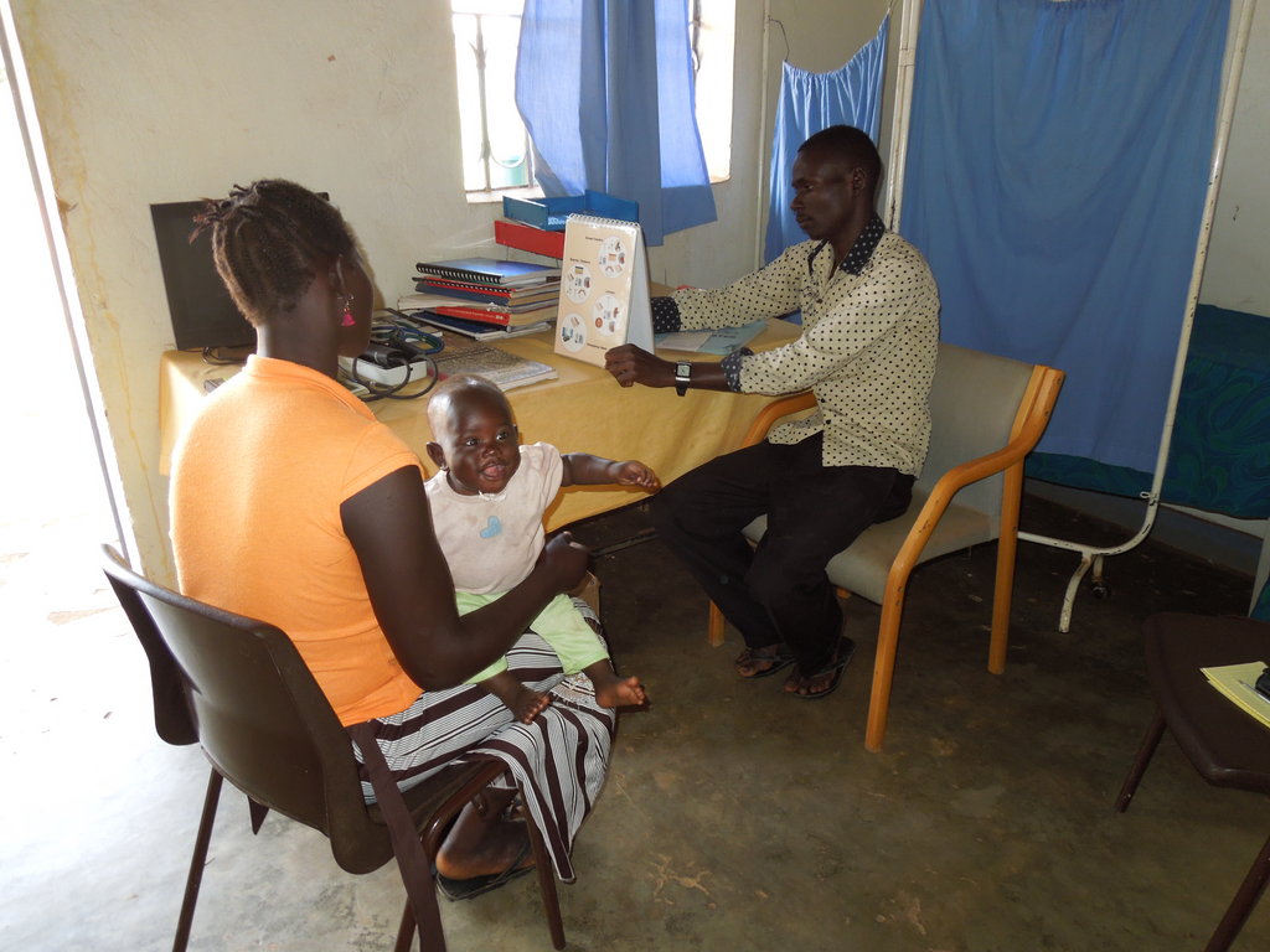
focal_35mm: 25
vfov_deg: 54.9
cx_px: 635
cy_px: 476
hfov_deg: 69.4
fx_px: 917
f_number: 3.3
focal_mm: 4.5
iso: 200
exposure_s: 1/30
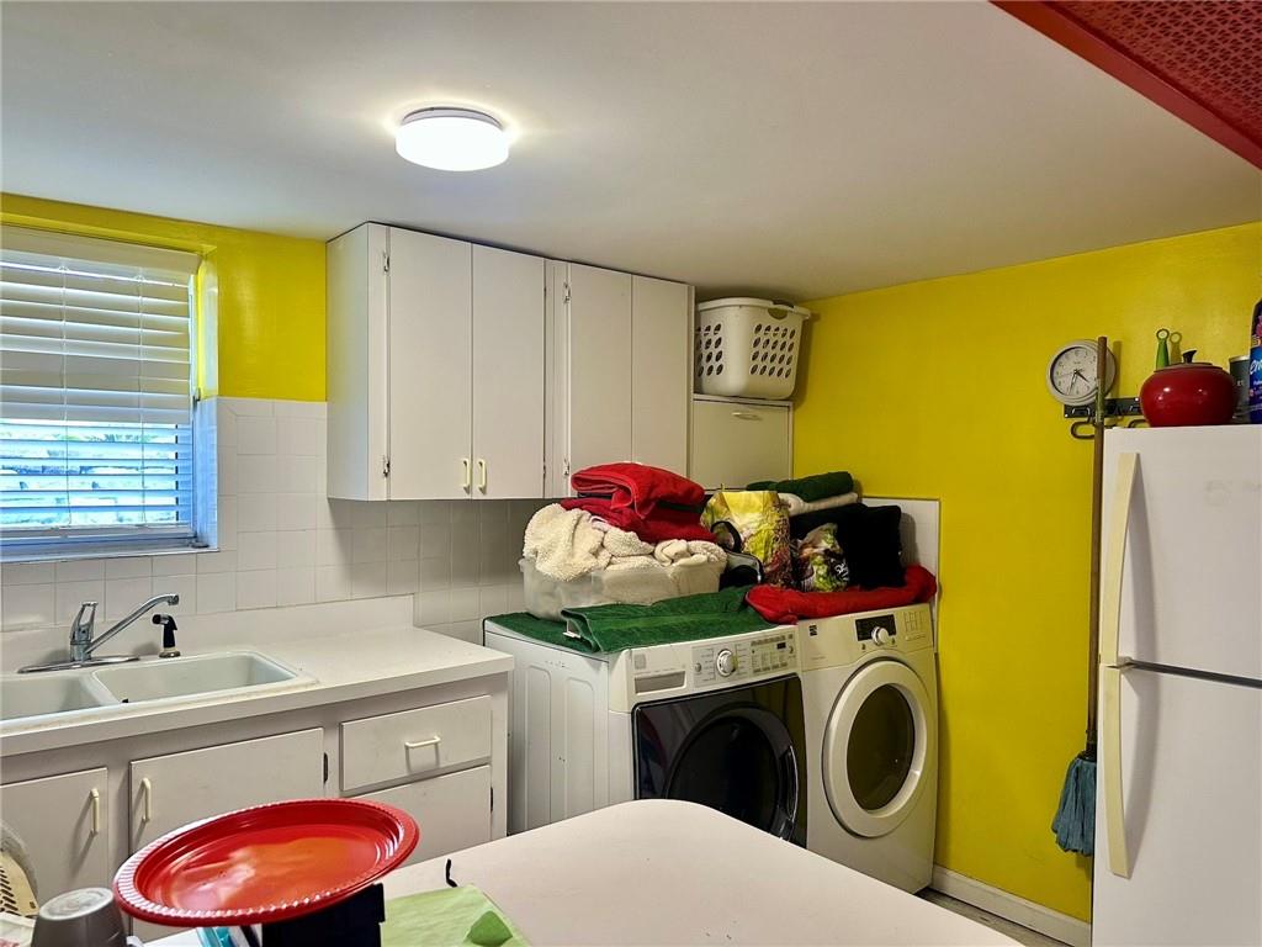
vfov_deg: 56.8
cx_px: 631
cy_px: 474
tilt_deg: +0.6
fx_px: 875
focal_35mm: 24
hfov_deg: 71.6
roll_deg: -1.3
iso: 200
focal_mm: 6.86
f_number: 1.78
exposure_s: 1/60
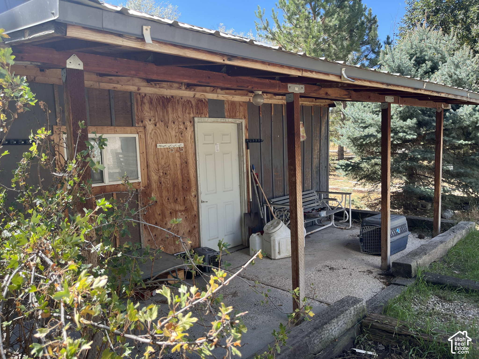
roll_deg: +1.3
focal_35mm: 26
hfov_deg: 67.3
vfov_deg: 53.1
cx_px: 240
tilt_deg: -5.5
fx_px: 360
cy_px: 180
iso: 50
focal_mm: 5.1
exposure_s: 1/404
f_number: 1.6
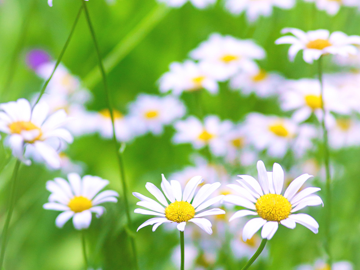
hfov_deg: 10.1
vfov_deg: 7.6
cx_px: 180
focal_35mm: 195
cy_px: 116
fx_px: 2028
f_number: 5.6
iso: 1600
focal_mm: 135
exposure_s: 1/1000
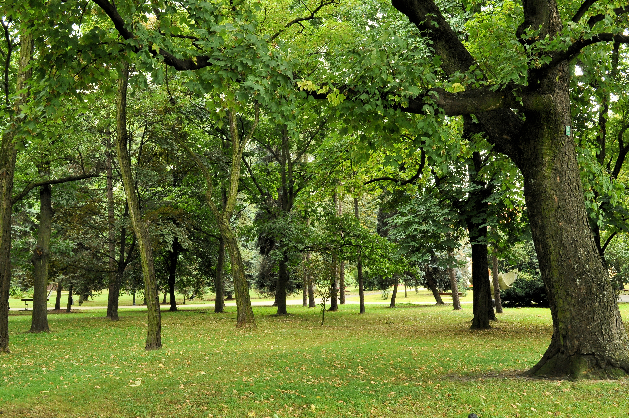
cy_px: 209
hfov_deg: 49.6
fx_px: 681
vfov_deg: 34.1
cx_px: 314
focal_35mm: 39
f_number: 11
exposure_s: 1/30
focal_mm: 26
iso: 800
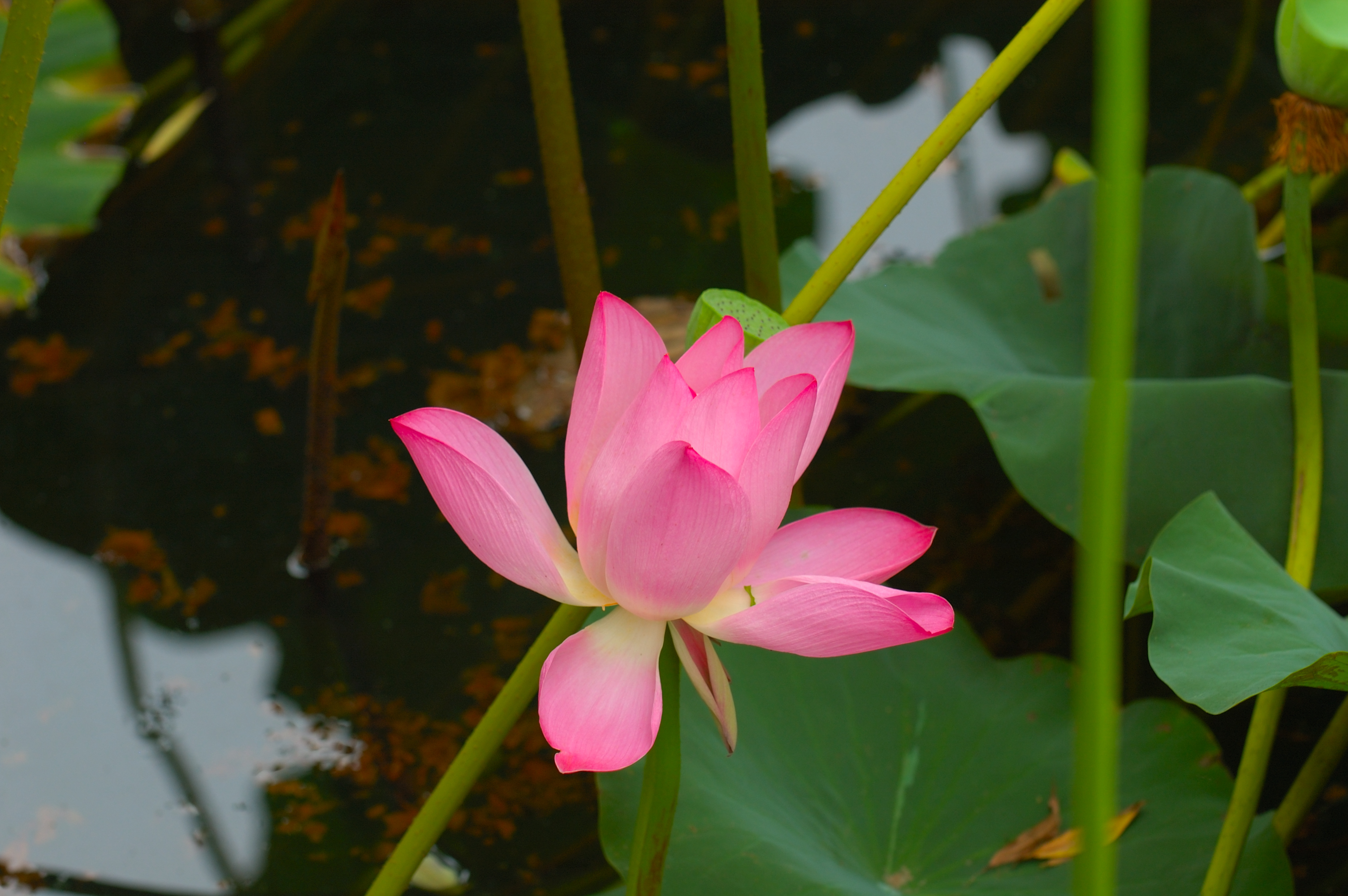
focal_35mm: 188
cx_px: 674
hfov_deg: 11.0
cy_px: 448
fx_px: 7015
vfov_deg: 7.3
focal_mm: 125
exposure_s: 1/125
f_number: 5
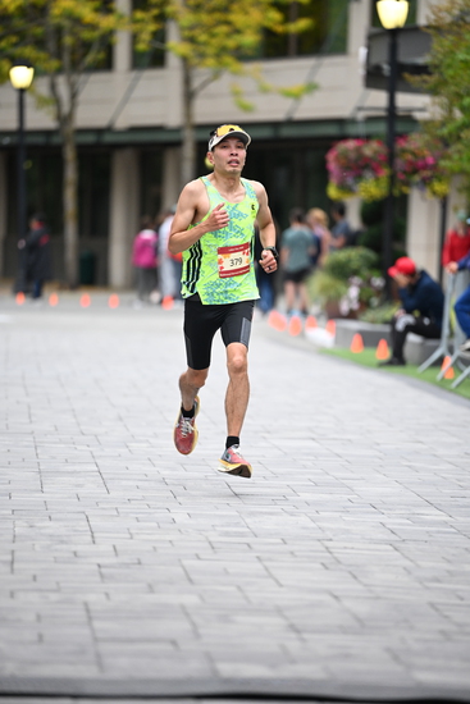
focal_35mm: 200
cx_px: 235
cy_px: 352
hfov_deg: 6.9
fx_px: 3914
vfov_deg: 10.3
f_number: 2.8
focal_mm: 200
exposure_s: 1/1250
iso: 1600
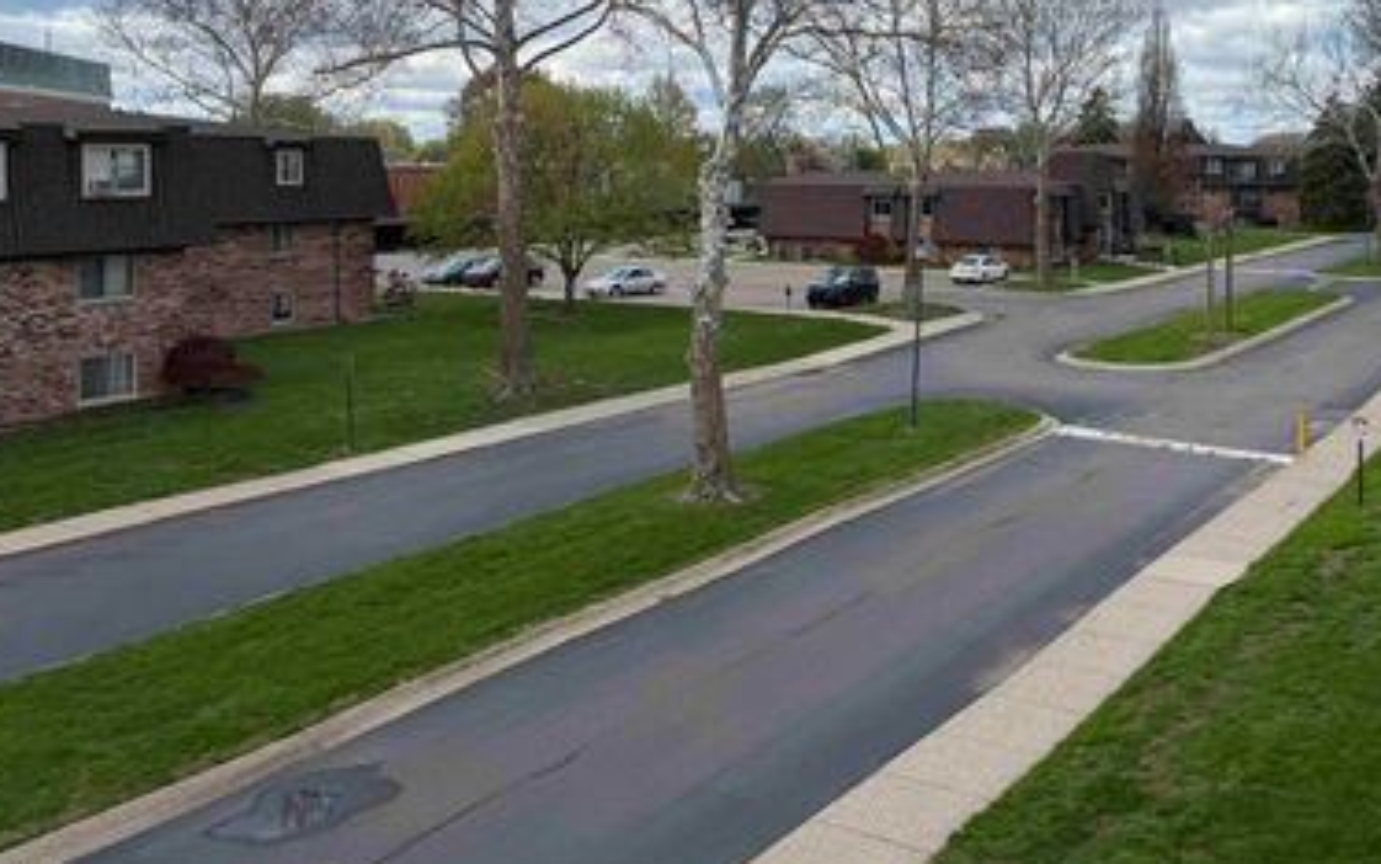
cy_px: 190
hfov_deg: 55.7
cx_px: 897
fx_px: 1280
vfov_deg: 36.2
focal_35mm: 34
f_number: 1.78
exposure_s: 1/4673
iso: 80
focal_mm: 6.76
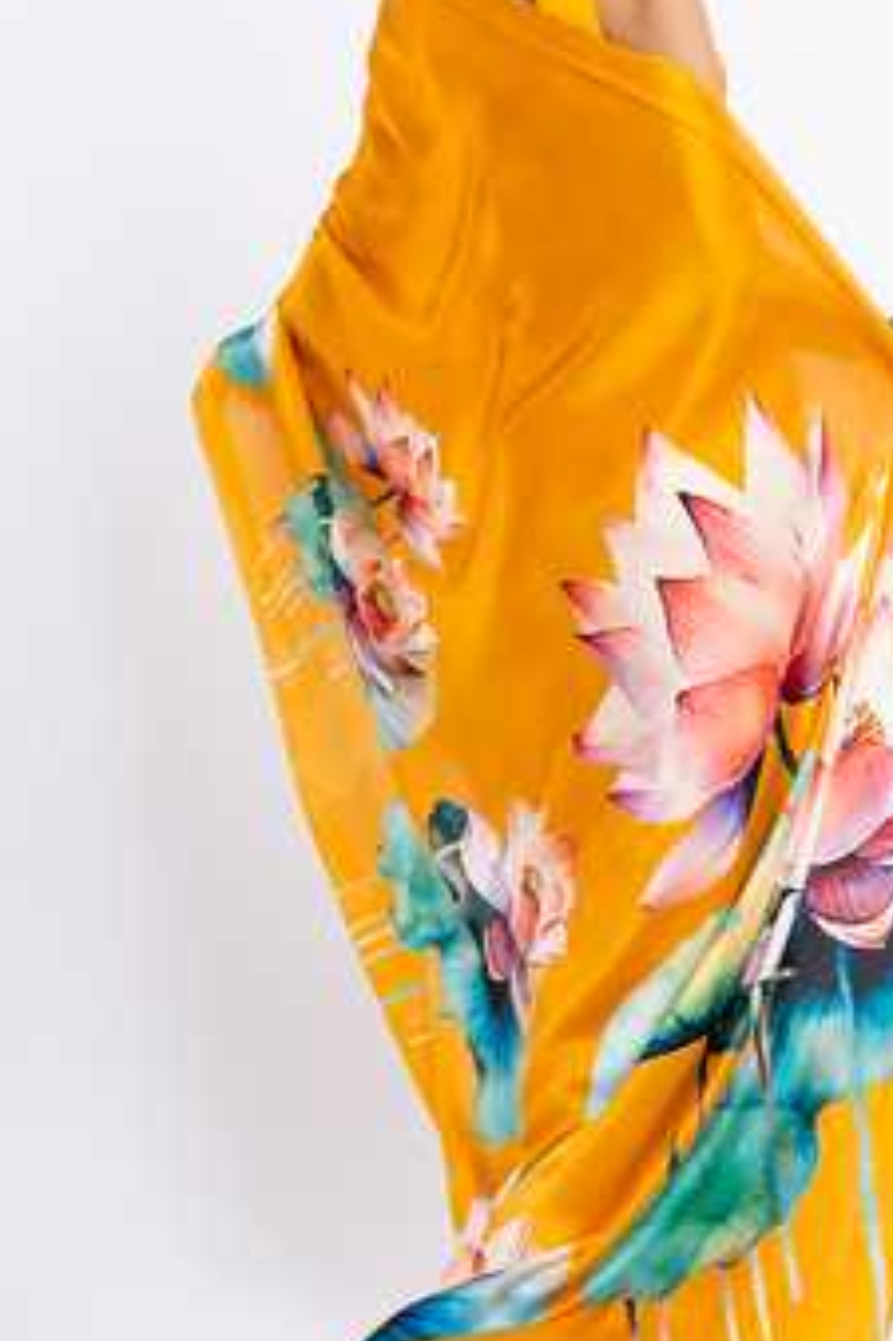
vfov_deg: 15.5
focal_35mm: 132
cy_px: 585
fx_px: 4916
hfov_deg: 10.4
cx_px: 564
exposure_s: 1/160
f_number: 11
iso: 200
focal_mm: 85
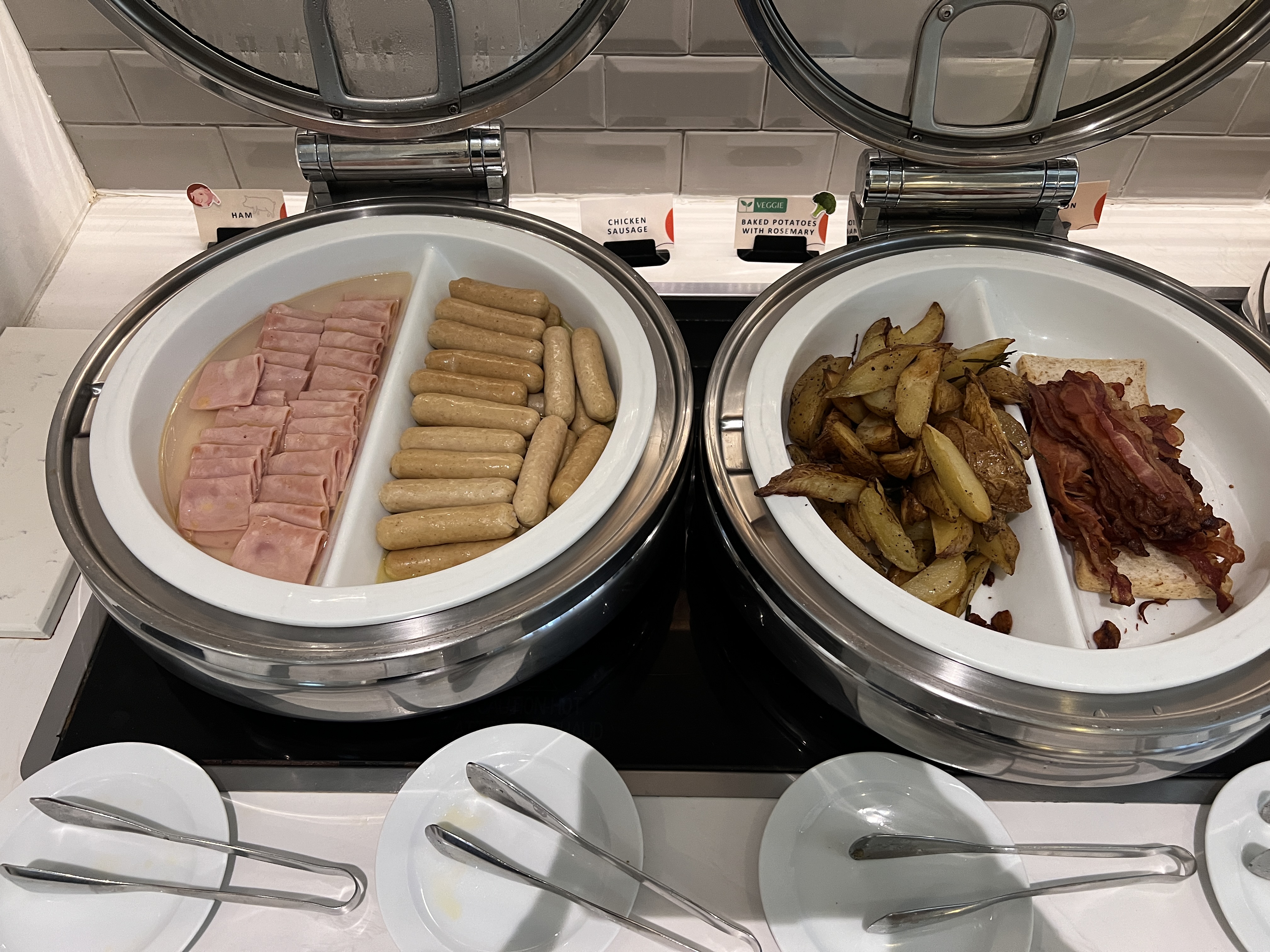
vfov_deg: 53.1
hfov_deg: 67.3
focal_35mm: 26
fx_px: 954
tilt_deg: -51.7
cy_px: 476
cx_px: 635
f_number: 1.5
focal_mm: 5.7
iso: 320
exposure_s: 1/60
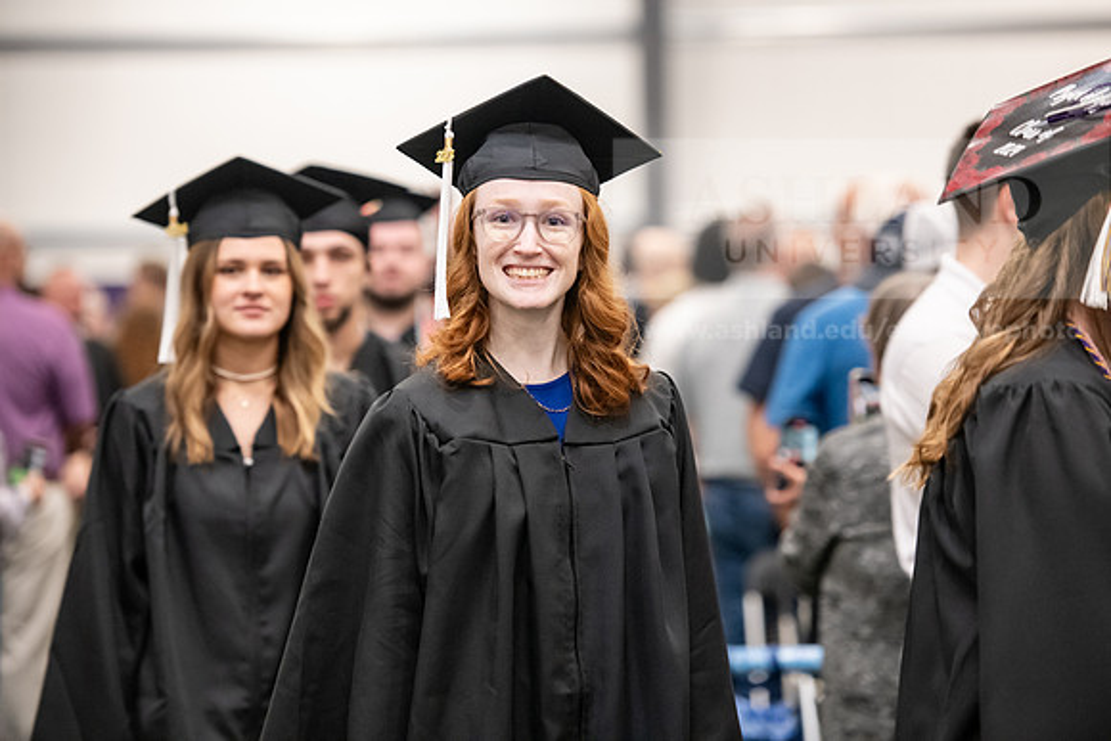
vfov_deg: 9.5
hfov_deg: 14.2
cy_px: 370
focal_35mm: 145
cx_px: 556
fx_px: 4476
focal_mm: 145
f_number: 3.2
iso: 3200
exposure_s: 1/200
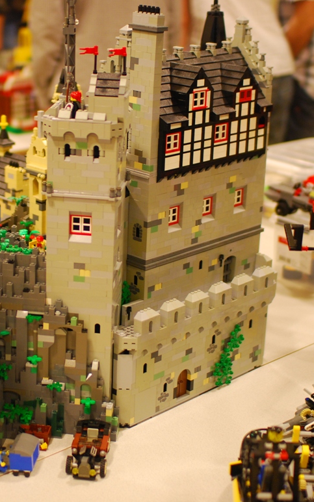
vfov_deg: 29.8
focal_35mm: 69
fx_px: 945
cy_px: 252
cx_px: 65
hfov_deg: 18.7
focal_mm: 30
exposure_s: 1/60
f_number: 1.4
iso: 280
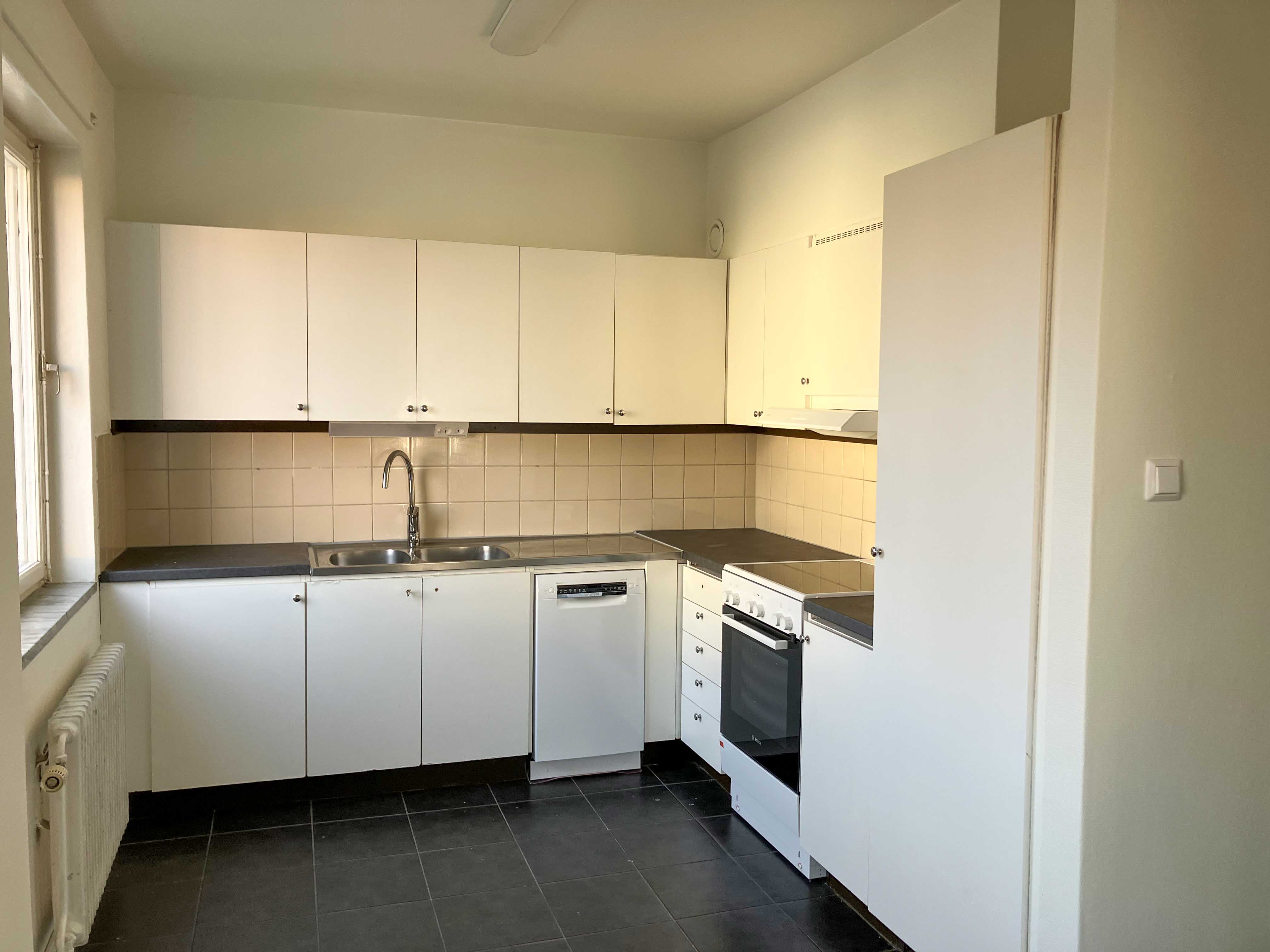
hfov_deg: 63.4
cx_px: 635
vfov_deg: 49.7
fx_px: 1027
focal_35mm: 28
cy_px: 476
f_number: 1.8
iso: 50
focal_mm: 3.99
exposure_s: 1/121
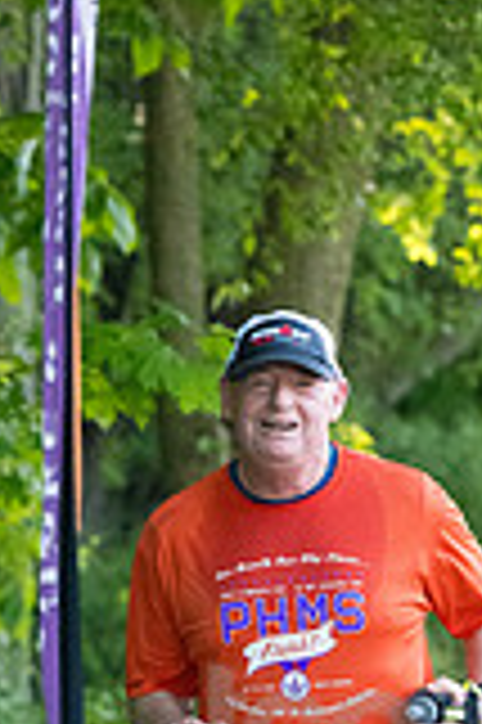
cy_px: 787
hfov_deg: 2.0
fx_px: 13886
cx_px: 313
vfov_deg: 3.0
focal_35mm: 690
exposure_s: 1/1600
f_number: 5.6
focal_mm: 165
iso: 4000
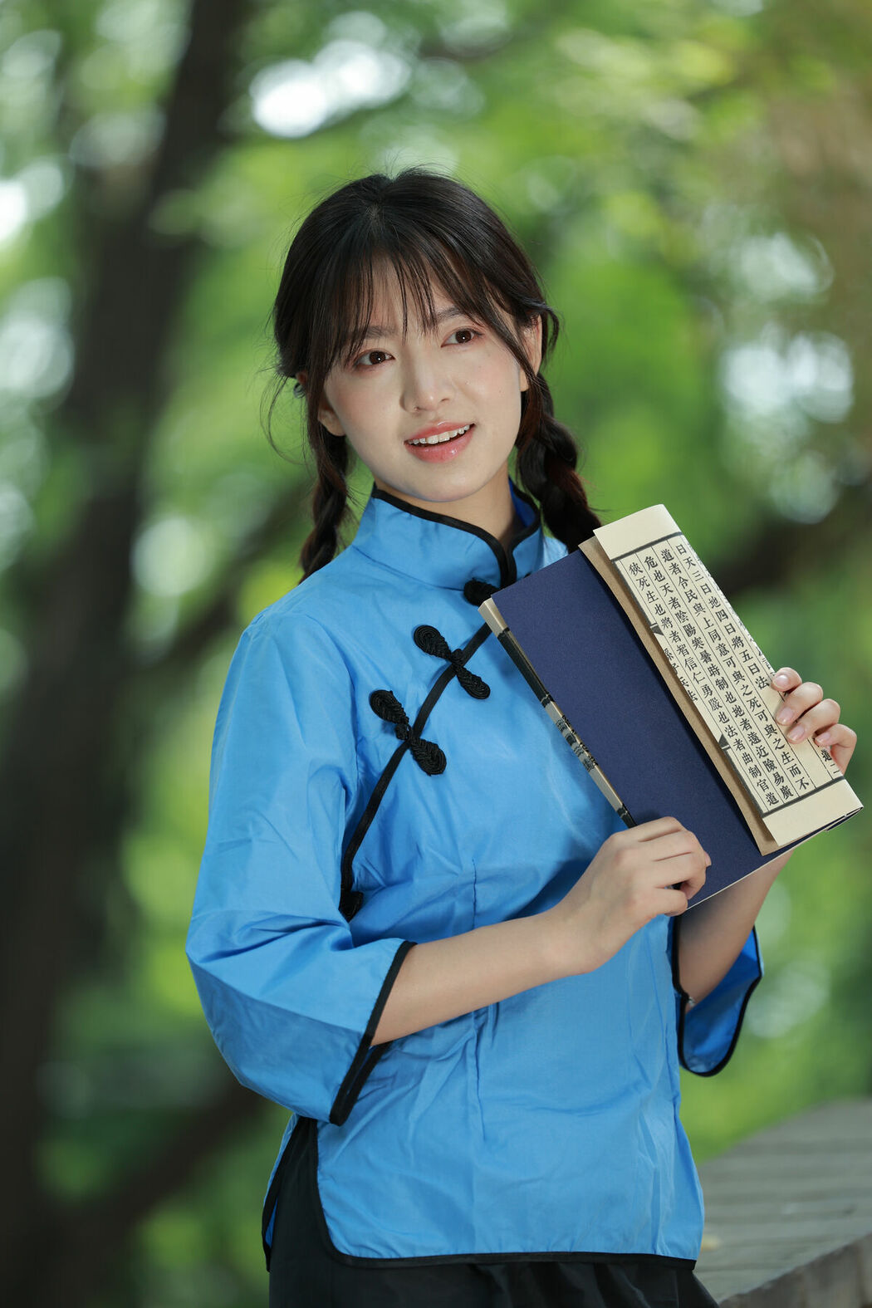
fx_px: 6757
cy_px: 654
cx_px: 436
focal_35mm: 186
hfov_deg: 7.4
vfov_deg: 11.1
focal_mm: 187
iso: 160
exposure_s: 1/200
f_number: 2.8
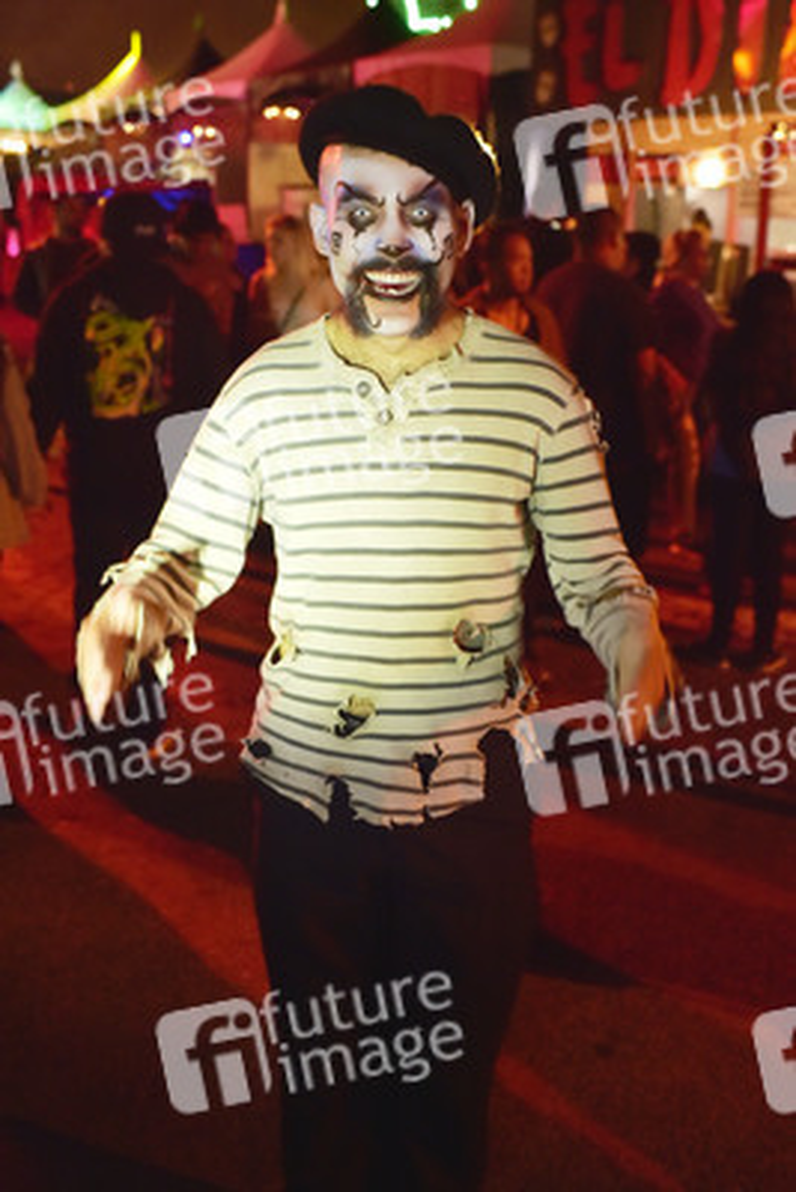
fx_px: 1160
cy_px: 596
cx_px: 398
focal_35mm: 35
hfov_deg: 37.9
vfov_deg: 54.4
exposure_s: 1/125
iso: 1250
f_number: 4
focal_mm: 35
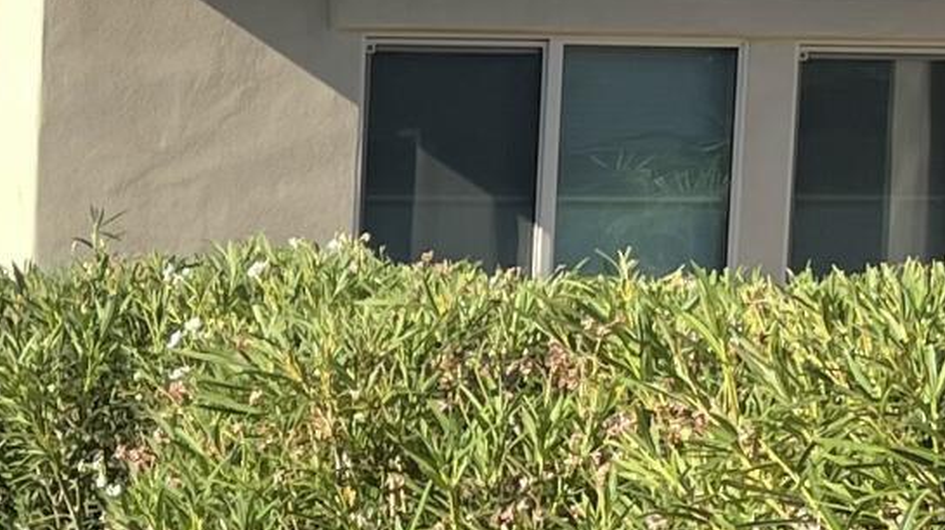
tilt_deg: -7.3
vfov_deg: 7.7
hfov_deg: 12.7
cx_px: -713
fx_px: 3907
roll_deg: -0.4
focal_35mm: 156
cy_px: 691
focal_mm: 4.2
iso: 32
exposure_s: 1/2304
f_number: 1.6
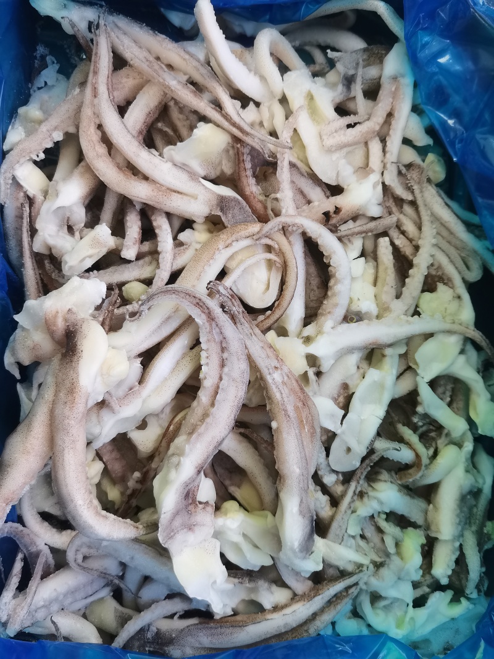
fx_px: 514
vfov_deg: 65.3
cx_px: 247
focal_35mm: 27
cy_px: 330
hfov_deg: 51.3
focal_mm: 4.94
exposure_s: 1/50
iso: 200
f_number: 1.9
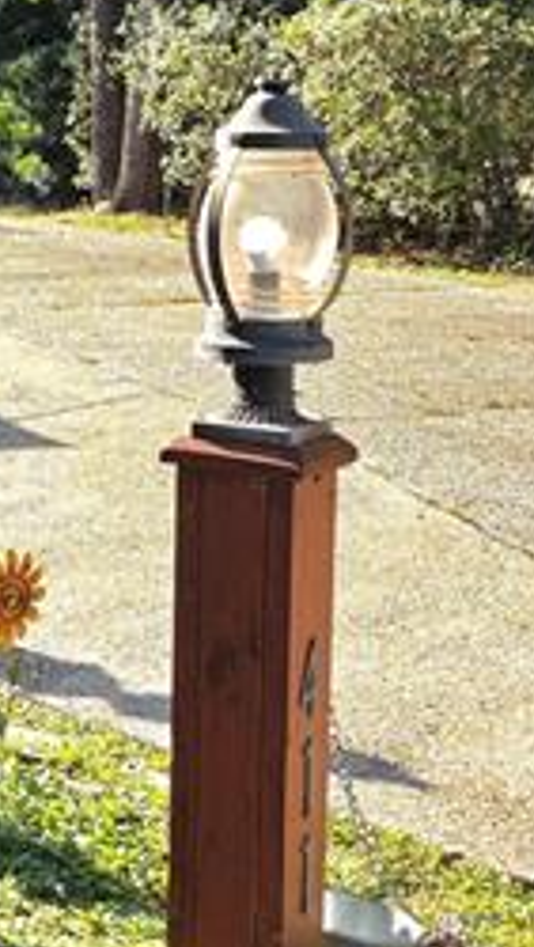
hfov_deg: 15.0
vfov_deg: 27.4
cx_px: -163
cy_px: 367
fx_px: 1934
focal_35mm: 77
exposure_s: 1/5000
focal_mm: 6.3
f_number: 1.7
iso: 80
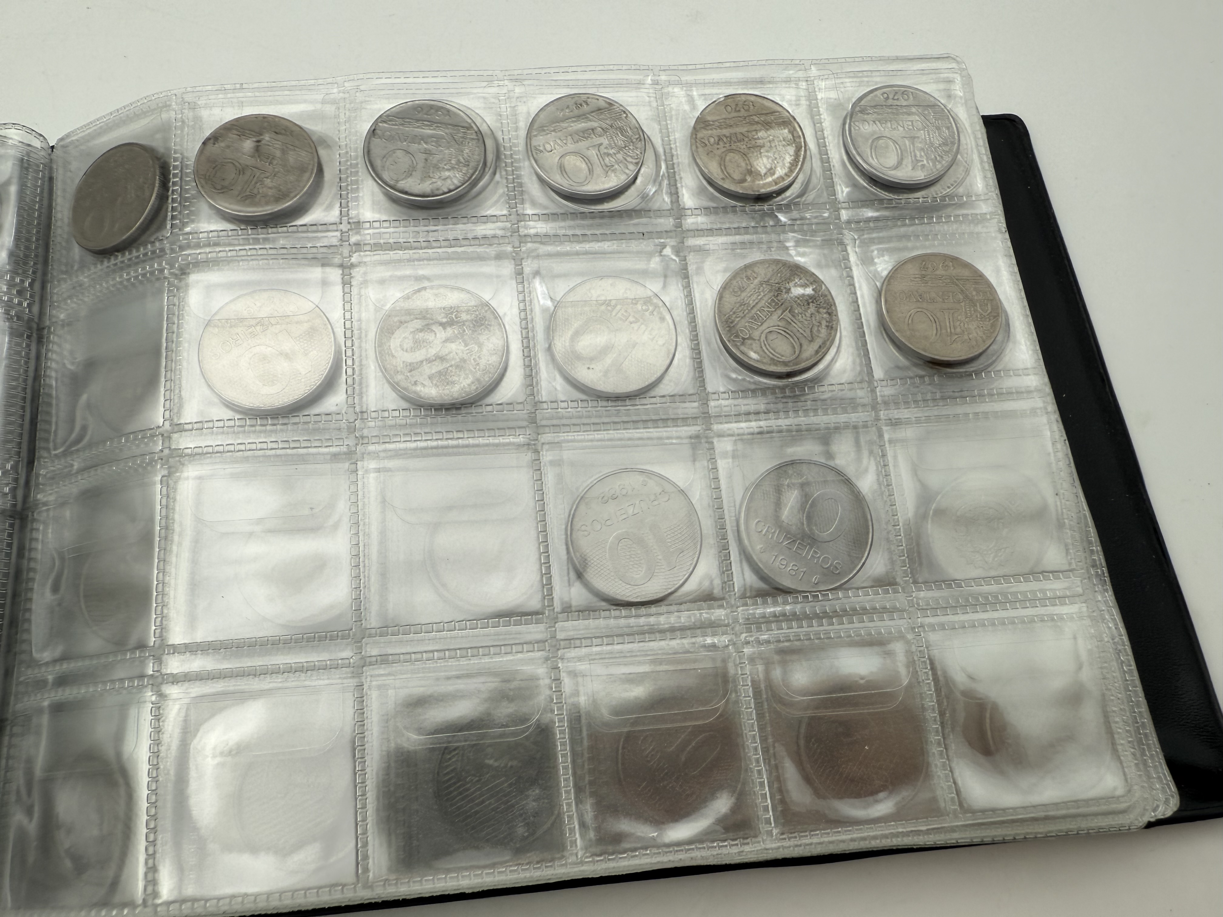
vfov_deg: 56.8
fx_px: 848
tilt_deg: -69.6
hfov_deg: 71.6
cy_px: 458
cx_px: 612
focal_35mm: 24
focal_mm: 2.22
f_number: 2.2
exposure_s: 1/318
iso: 40
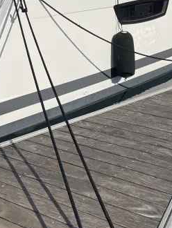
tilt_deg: -18.3
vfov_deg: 30.6
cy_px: 94
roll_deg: +1.7
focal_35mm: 63
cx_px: 153
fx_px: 417
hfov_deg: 22.8
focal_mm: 5.1
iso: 32
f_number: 1.6
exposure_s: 1/6993
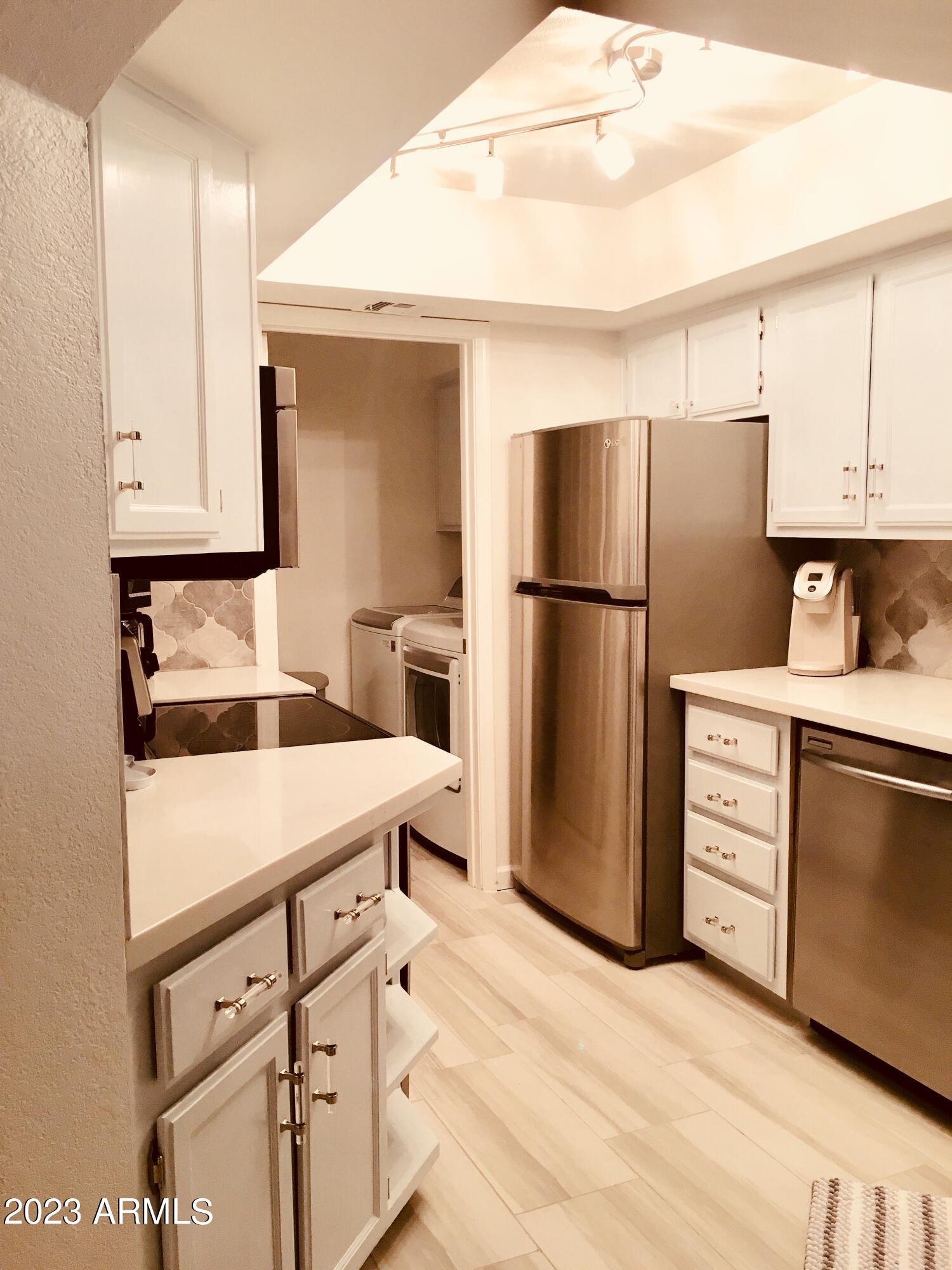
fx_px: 1063
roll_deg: +1.1
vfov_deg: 61.7
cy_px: 635
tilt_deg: -6.2
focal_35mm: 29
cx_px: 476
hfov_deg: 48.2
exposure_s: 1/30
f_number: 2.2
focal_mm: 4.15
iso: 50
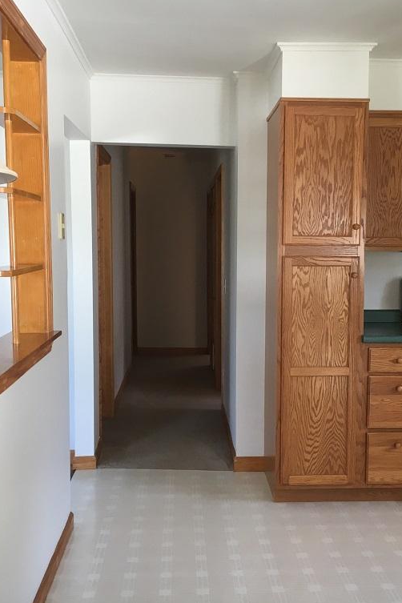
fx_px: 687
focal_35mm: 41
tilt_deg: -4.4
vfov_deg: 47.4
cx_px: 233
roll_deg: +0.3
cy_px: 300
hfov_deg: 32.6
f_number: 2.2
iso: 50
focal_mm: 4.15
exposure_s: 1/30
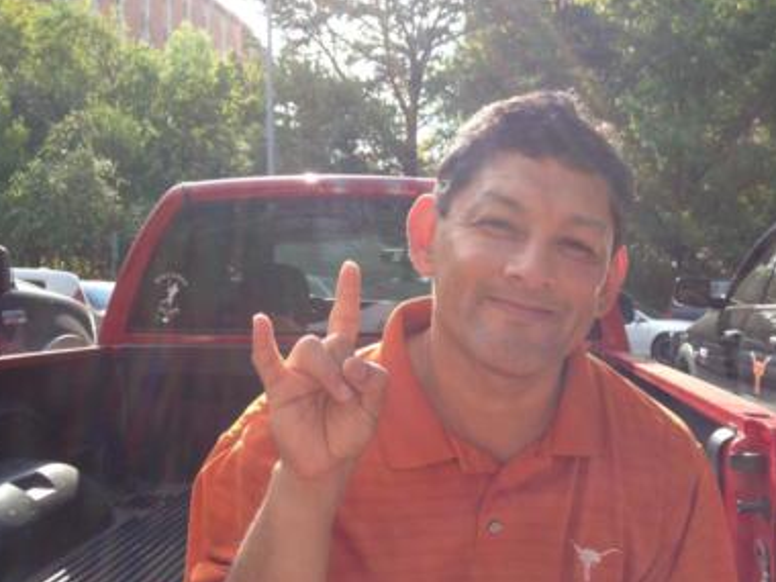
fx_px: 1031
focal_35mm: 46
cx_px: 496
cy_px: 367
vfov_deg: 31.4
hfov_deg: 40.9
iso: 64
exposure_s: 1/606
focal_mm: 4.28
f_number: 2.4
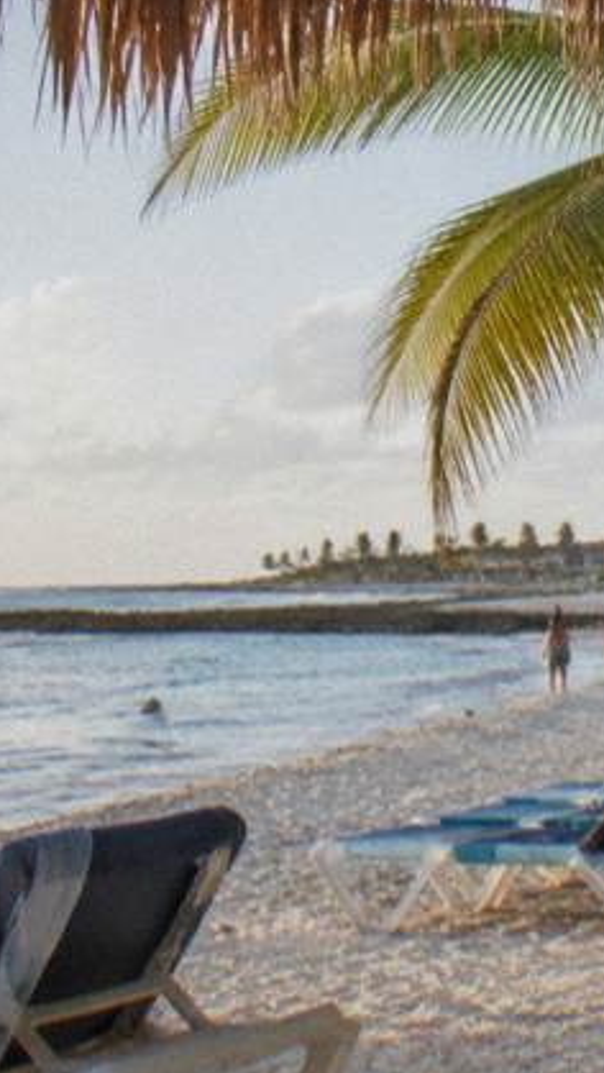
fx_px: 3413
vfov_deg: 17.8
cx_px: 860
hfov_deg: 9.9
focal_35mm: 120
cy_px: 638
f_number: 4
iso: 500
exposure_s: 1/1600
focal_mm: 48
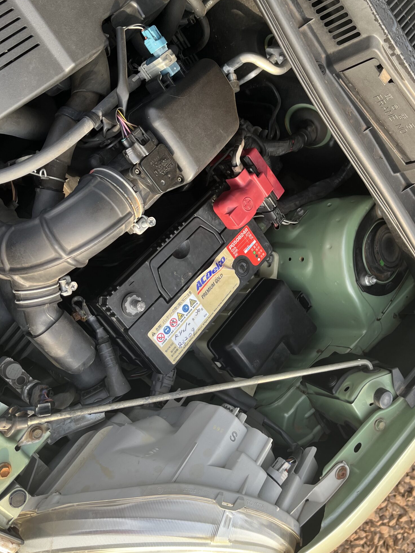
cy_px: 236
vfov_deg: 53.8
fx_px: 544
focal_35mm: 34
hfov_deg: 41.7
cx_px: 239
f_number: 1.6
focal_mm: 5.1
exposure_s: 1/225
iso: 40
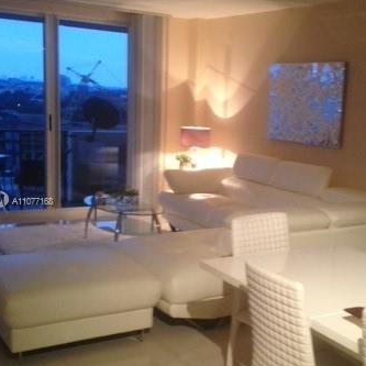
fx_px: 670
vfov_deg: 30.5
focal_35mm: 56
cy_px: 202
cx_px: 249
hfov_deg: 30.3
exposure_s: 1/20
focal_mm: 4.12
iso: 160
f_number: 2.4
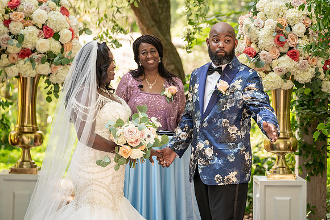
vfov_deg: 10.4
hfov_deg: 15.6
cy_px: 107
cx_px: 169
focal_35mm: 132
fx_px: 1207
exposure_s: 1/200
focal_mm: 128
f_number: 4
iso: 400
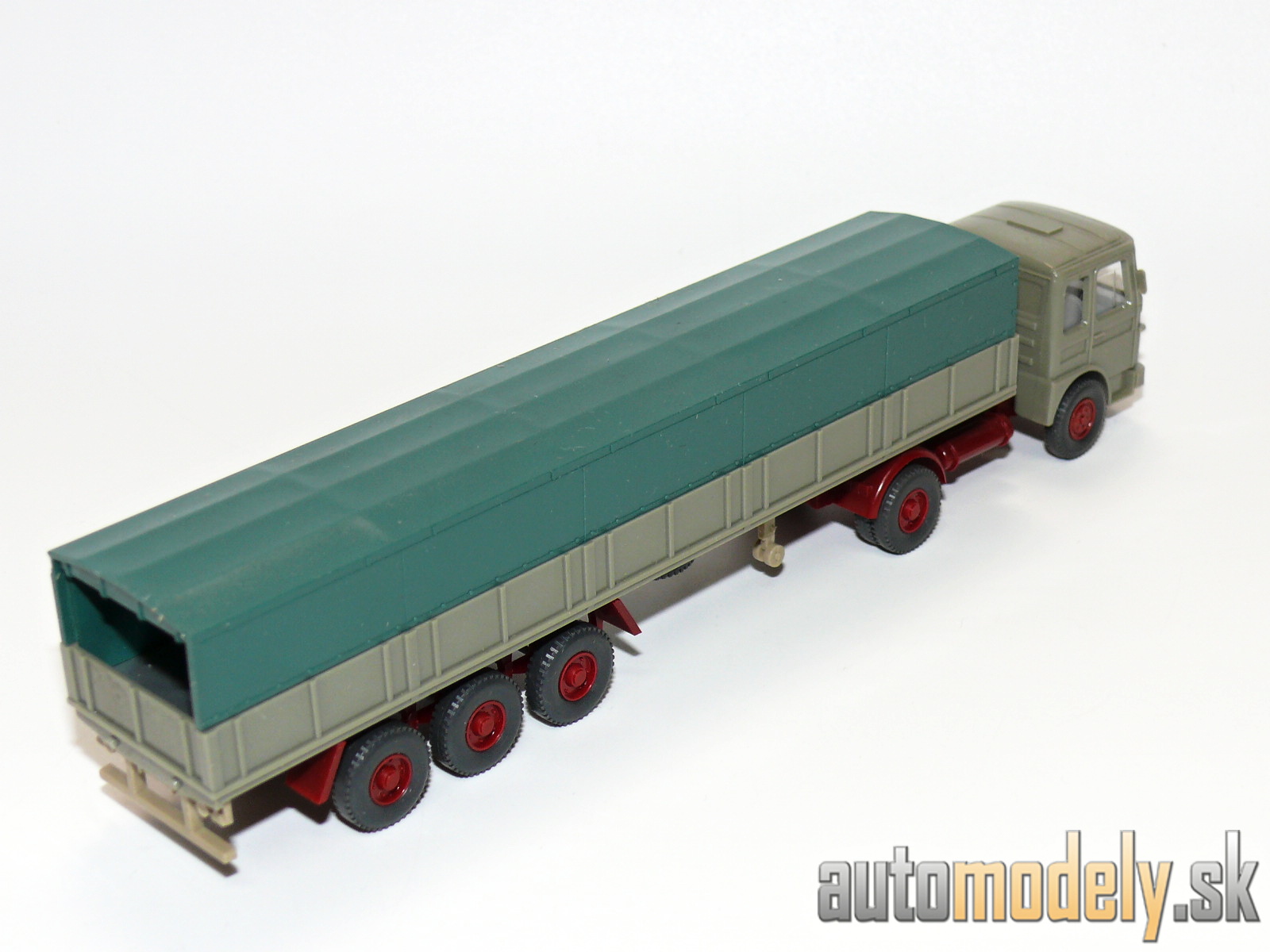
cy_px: 476
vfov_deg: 21.6
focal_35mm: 68
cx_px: 635
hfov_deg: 28.6
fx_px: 2495
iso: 100
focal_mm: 10.7
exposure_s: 1/30
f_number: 4
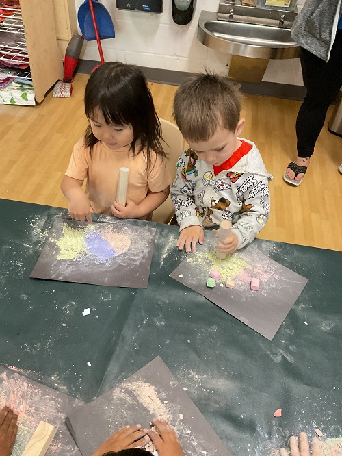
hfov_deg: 48.3
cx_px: 171
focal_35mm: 29
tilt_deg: -46.0
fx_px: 382
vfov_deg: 61.6
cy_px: 228
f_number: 1.8
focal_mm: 3
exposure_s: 1/60
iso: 250
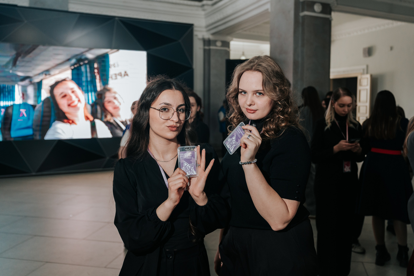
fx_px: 358
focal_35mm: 31
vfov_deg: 42.1
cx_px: 230
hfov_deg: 59.9
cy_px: 123
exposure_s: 1/160
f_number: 2.8
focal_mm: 28
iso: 1000
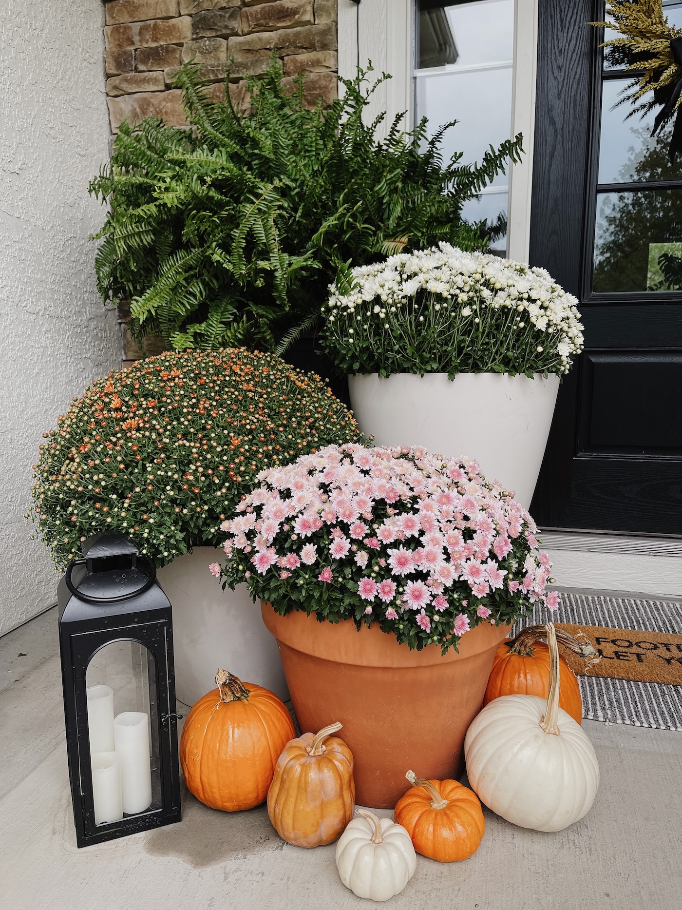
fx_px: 683
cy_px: 455
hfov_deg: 53.1
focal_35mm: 26
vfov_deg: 67.3
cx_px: 341
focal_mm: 5.1
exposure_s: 1/800
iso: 32
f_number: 1.6
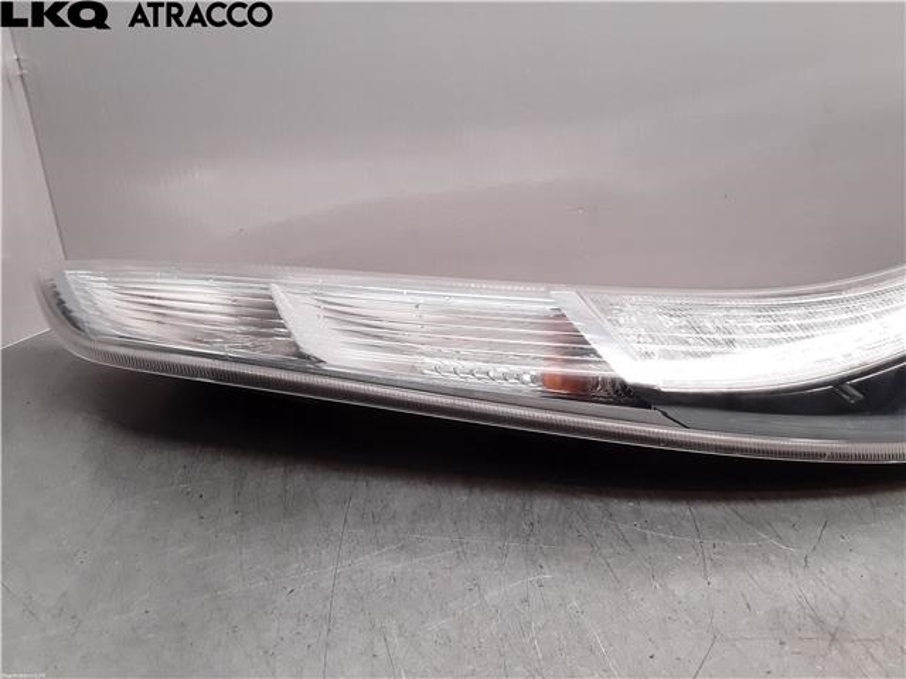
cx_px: 453
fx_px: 733
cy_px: 340
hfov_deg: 63.4
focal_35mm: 28
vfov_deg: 49.7
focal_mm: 2.91
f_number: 1.9
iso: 100
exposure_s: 1/155
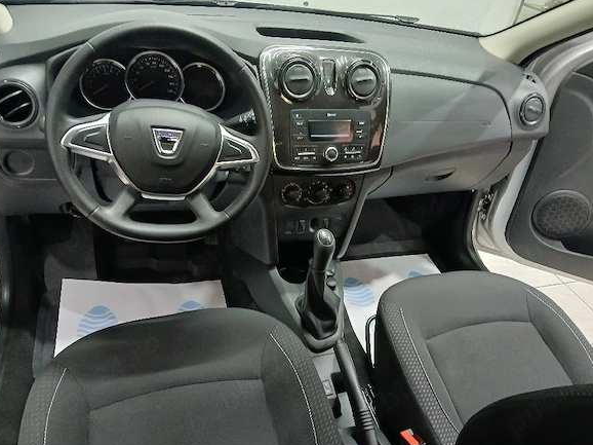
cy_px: 229
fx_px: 462
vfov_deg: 51.3
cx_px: 294
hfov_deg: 65.3
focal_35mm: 27
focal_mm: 3.98
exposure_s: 1/25.1
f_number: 1.8
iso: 250
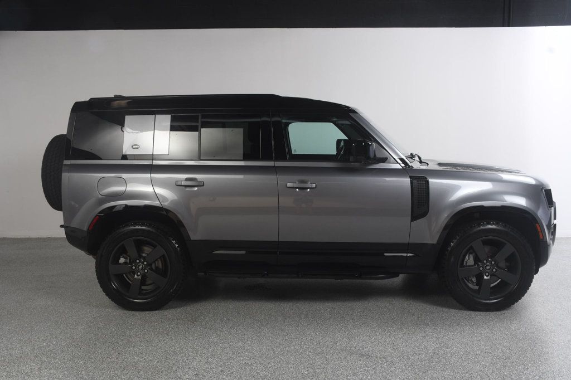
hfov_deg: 57.2
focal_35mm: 33
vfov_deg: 39.9
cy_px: 190
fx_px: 523
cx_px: 286
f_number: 9
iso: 100
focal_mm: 22
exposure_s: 1/160
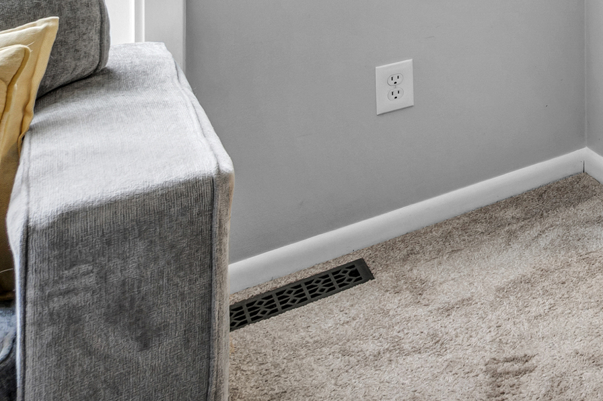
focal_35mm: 48
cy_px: -226
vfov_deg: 22.3
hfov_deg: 24.5
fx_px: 803
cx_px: 1016
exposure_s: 1/13
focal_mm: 14
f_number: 7.1
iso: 320
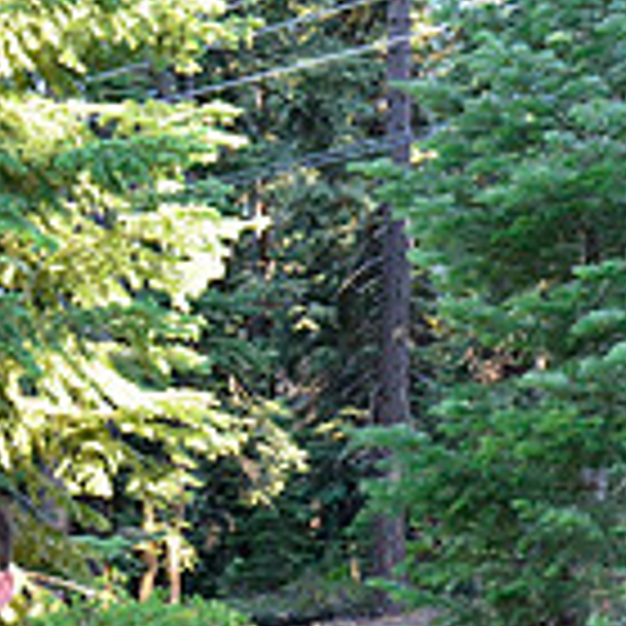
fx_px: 2598
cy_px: 694
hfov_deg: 13.3
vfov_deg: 13.5
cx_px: -185
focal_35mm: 127
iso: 800
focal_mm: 24
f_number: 7.1
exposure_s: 1/60
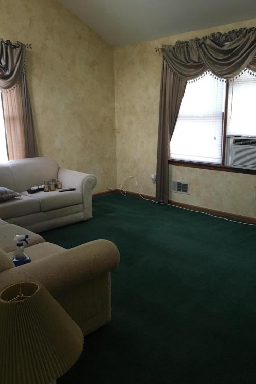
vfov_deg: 60.3
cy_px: 196
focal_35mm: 31
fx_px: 331
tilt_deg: -13.9
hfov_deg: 42.3
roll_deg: +0.3
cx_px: 130
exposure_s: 1/30
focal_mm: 4.15
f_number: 2.2
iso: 160
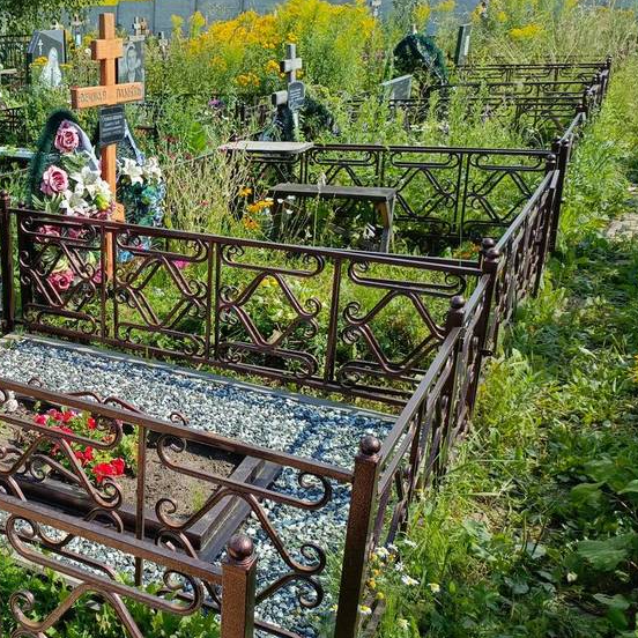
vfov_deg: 40.9
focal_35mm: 41
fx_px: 855
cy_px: 326
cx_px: 79
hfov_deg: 38.5
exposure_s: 1/1008
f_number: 1.69
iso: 116
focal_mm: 4.76
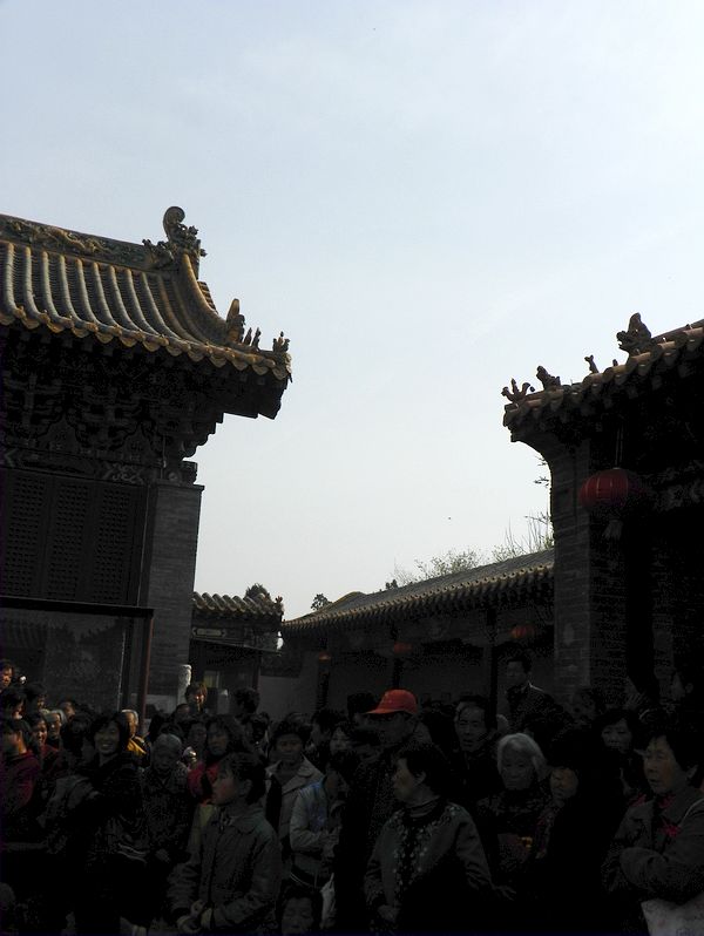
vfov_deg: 50.1
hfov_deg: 38.7
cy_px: 468
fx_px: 1002
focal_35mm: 37
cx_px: 352
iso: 64
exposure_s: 1/2000
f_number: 4.5
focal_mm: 6.6
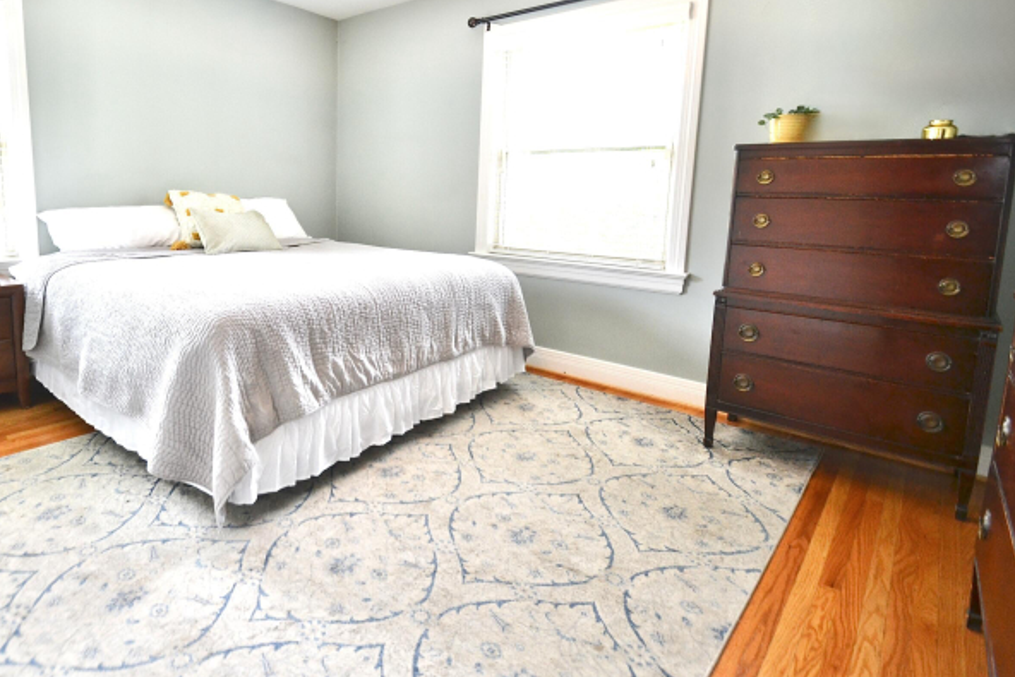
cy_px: 259
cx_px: 377
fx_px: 536
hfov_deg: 85.1
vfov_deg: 63.8
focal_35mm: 19
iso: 400
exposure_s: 1/60
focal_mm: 10
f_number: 3.5
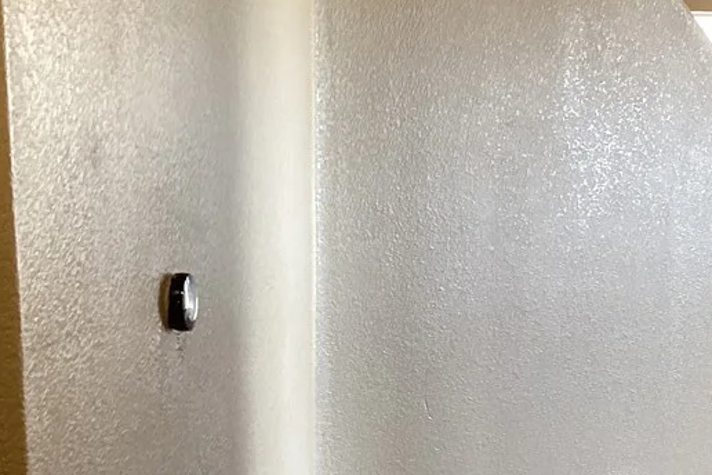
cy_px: 411
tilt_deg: -12.6
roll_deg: -1.4
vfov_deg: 20.9
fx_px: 1266
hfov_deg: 31.0
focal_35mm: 64
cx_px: 506
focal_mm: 3.3
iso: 160
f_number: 2.4
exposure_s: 1/60
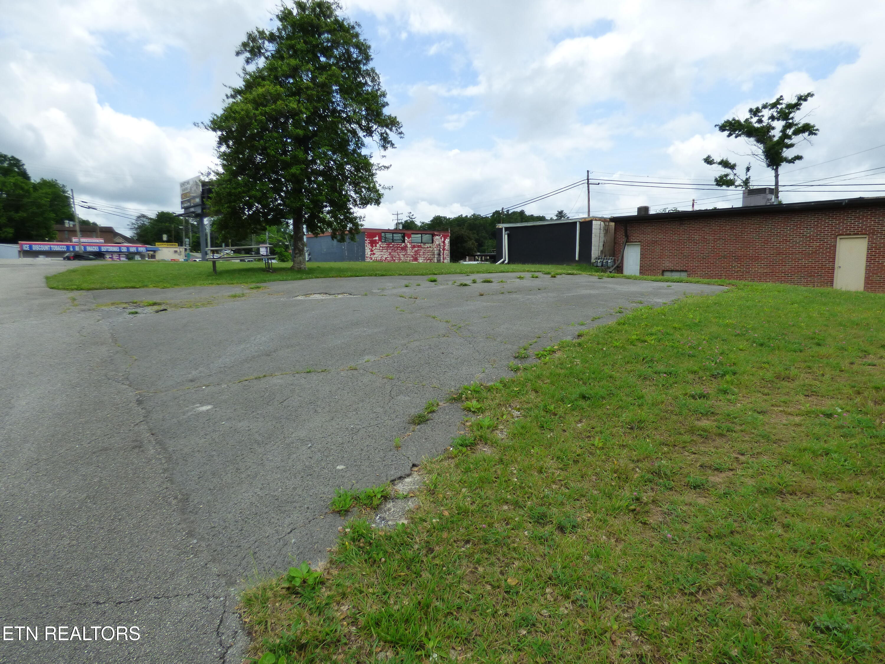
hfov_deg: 81.7
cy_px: 332
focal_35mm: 20
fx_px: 511
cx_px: 442
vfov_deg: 66.0
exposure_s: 1/1600
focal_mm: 3.58
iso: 160
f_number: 2.8
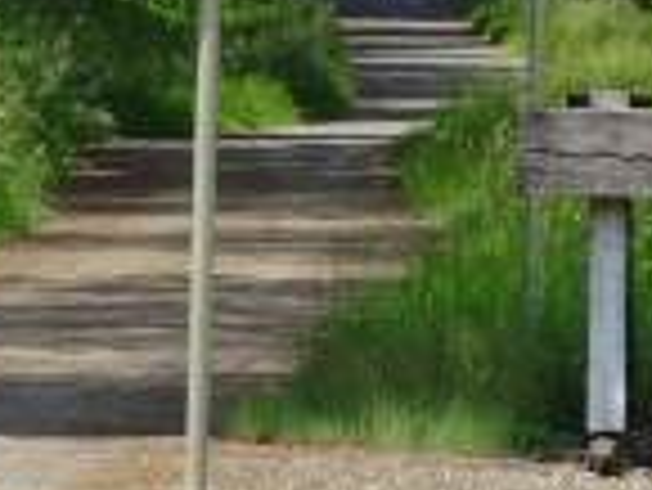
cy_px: 454
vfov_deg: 2.9
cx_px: 1300
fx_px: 9652
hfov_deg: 3.8
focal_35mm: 512
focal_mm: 15.92
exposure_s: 1/320
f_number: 5
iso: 80
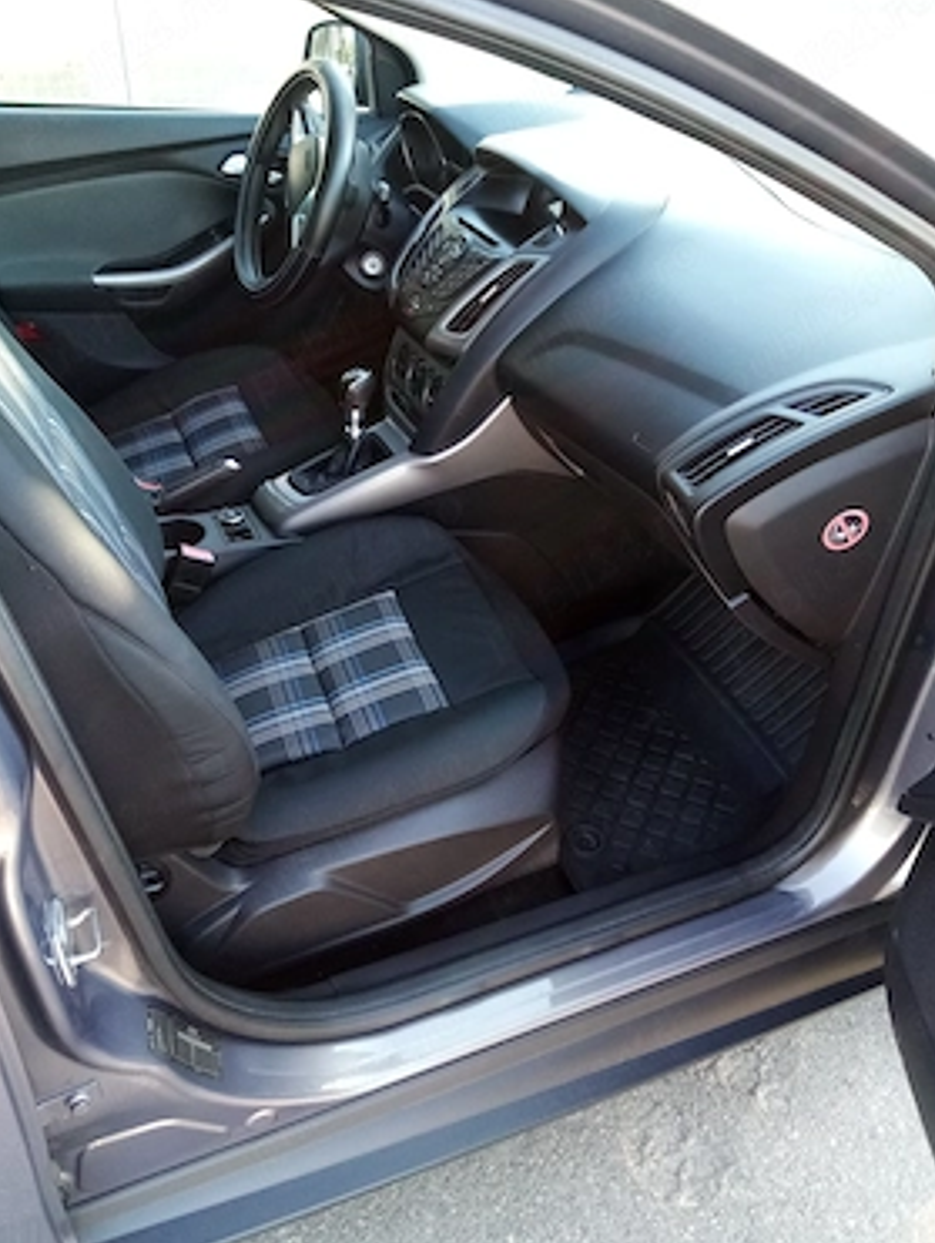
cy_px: 630
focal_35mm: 28
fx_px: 1007
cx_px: 473
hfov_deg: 49.8
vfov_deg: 63.4
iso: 146
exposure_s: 1/50
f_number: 1.8
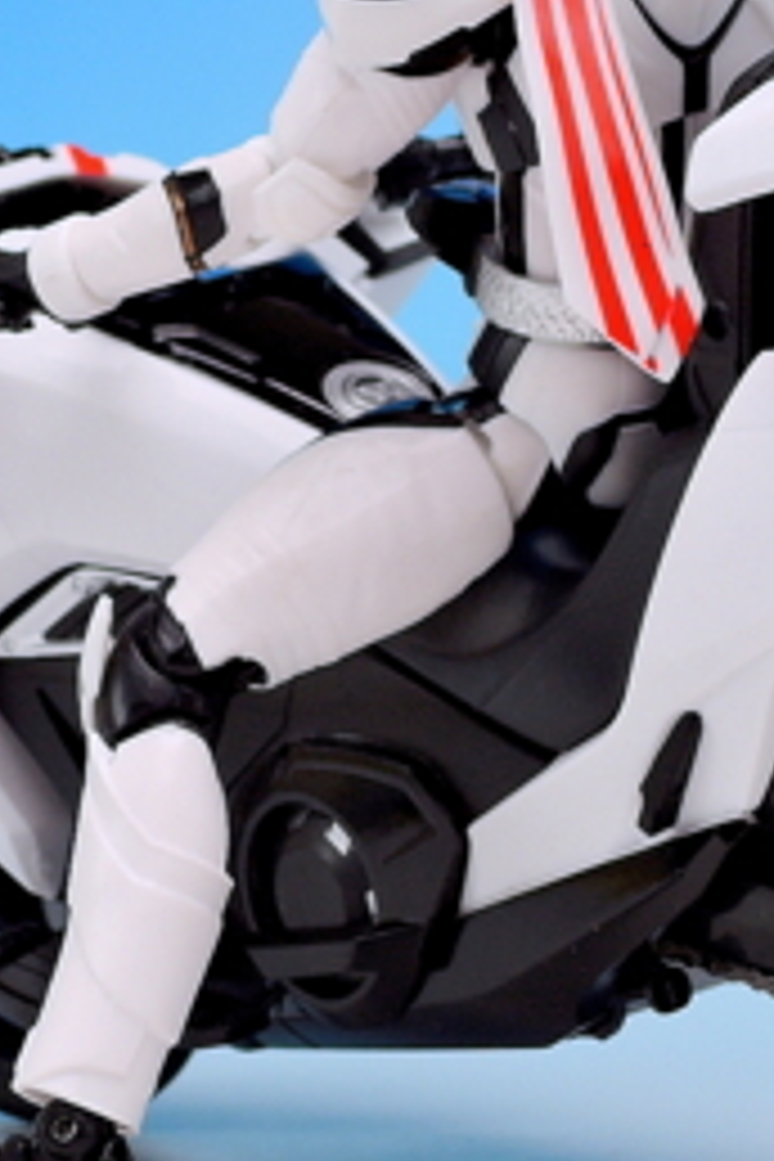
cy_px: 396
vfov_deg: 12.7
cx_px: 652
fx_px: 5224
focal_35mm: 162
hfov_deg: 8.5
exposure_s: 1/4
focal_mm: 14.3
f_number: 5.6
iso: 80
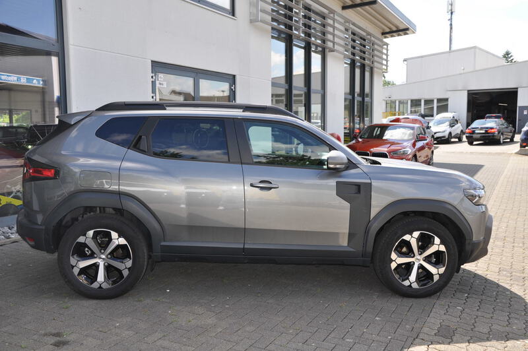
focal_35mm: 36
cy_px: 176
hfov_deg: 53.2
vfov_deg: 36.8
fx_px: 528
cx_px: 264
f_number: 7.1
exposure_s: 1/200
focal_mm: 24
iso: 200
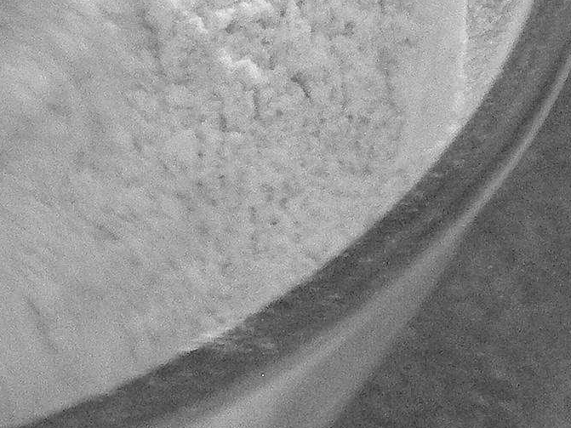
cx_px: -81
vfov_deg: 8.3
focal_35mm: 174
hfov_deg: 11.2
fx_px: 2870
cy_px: -236
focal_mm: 6.3
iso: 400
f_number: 3.1
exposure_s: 1/15
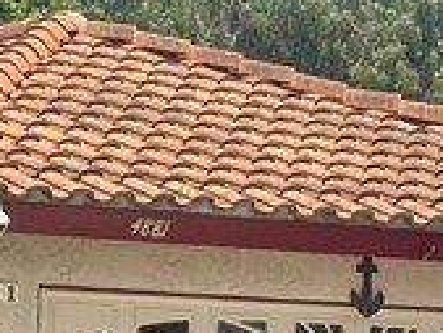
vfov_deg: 5.1
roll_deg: -0.4
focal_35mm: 291
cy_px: 197
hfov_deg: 6.7
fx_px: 3727
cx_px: -134
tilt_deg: +3.4
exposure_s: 1/7143
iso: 64
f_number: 1.78
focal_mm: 6.76
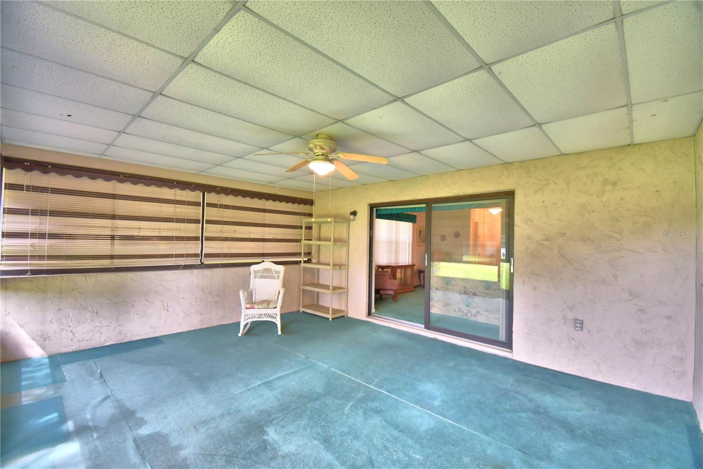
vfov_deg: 77.3
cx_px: 352
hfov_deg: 100.4
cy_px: 234
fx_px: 293
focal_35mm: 15
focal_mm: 10
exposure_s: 1/40
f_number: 4.5
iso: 400
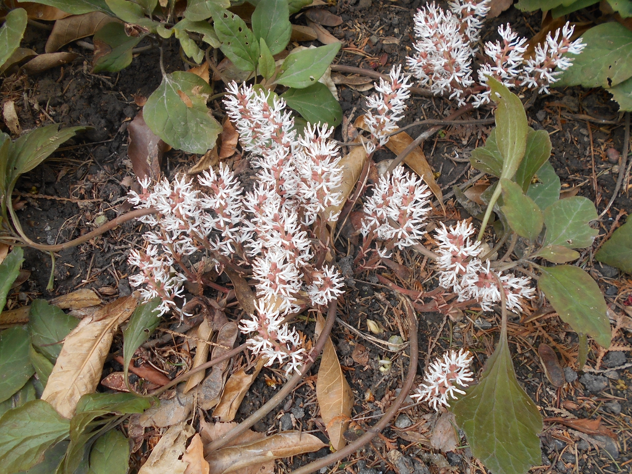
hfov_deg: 60.0
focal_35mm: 30
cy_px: 237
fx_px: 548
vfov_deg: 46.8
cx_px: 316
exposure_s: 1/100
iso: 80
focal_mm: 5.1
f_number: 3.4
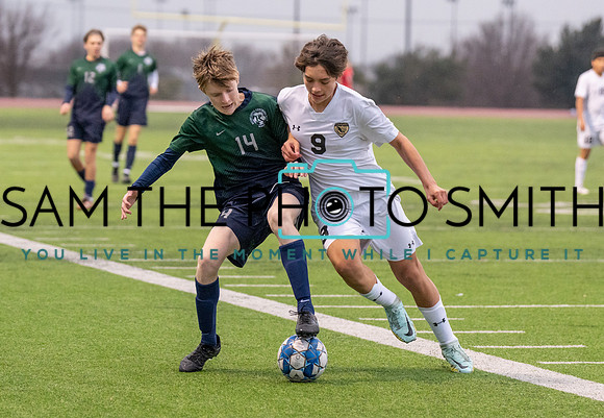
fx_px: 3324
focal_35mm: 196
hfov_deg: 10.4
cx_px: 262
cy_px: 188
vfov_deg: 7.2
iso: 3200
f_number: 2.8
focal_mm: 118
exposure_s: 1/1250
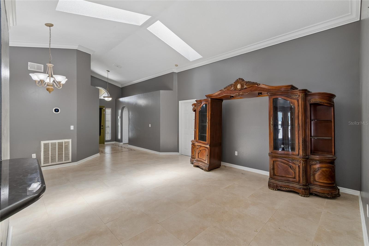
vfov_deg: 77.3
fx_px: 154
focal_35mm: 15
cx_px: 184
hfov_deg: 100.4
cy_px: 123
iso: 100
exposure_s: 1/15
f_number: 7.1
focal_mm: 10
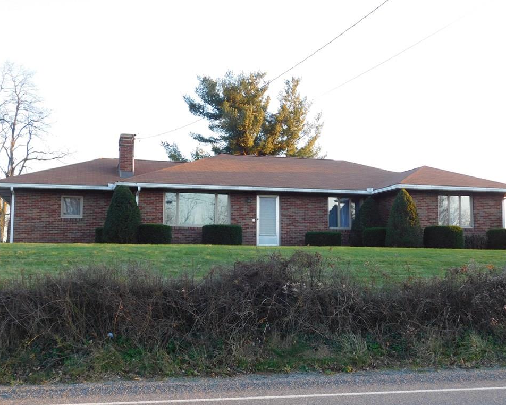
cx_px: 256
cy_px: 202
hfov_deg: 43.8
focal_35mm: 42
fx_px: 629
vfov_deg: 35.7
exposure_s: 1/60
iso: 125
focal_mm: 7.1
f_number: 3.6
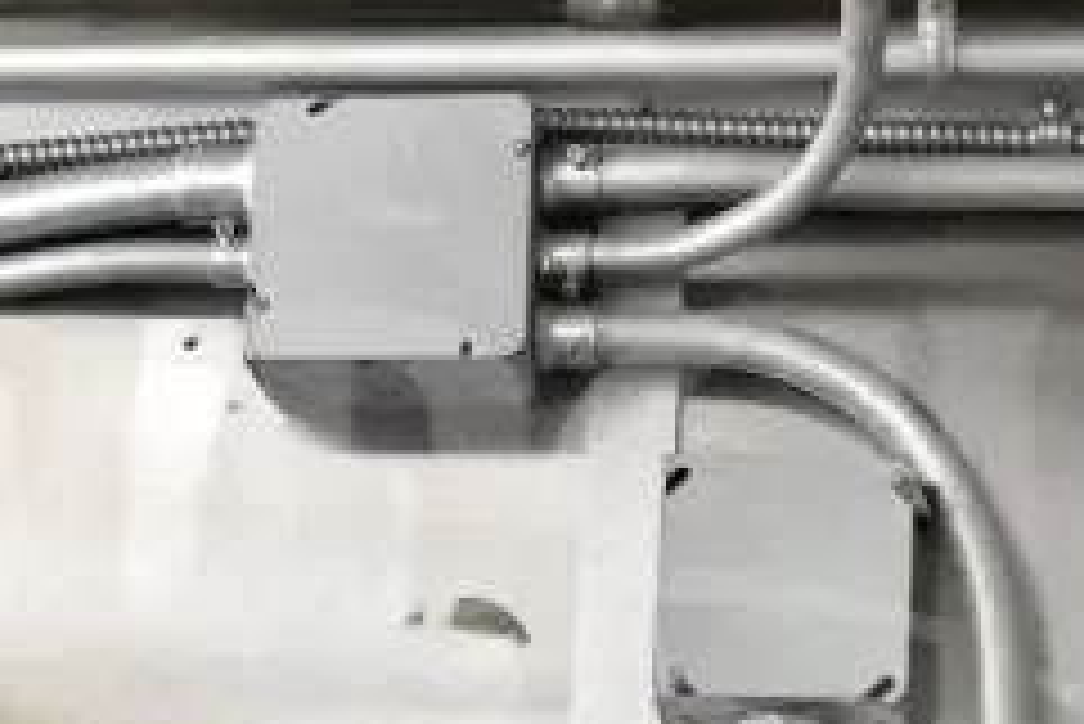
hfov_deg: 23.3
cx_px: 643
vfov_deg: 15.5
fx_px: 2629
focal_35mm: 87
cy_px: 663
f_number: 3.8
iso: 14400
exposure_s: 1/40
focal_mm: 23
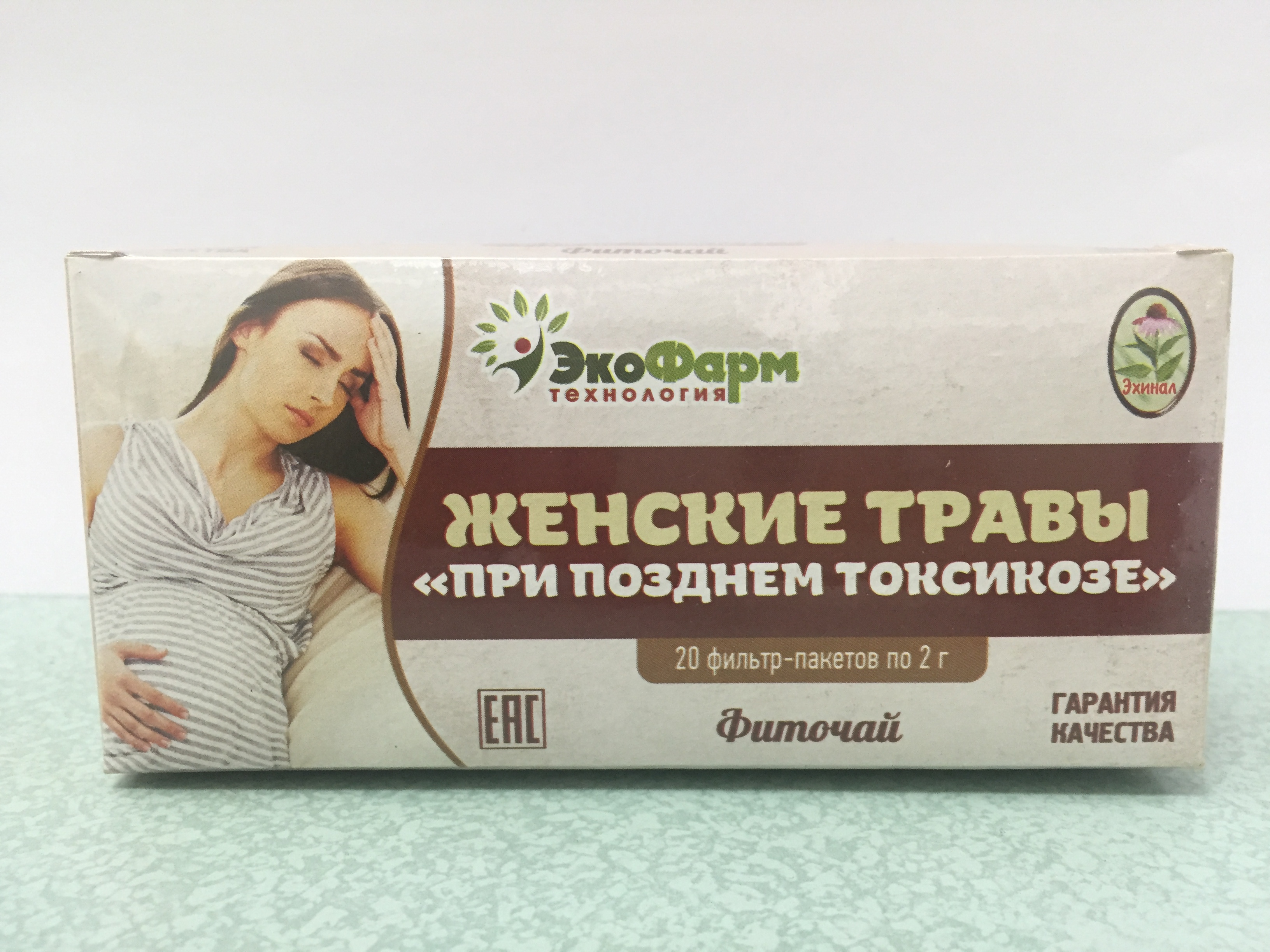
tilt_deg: -11.0
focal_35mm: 29
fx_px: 1064
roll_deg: -1.4
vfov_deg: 48.2
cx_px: 635
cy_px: 476
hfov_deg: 61.7
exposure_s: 1/33
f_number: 2.2
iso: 200
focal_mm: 4.15
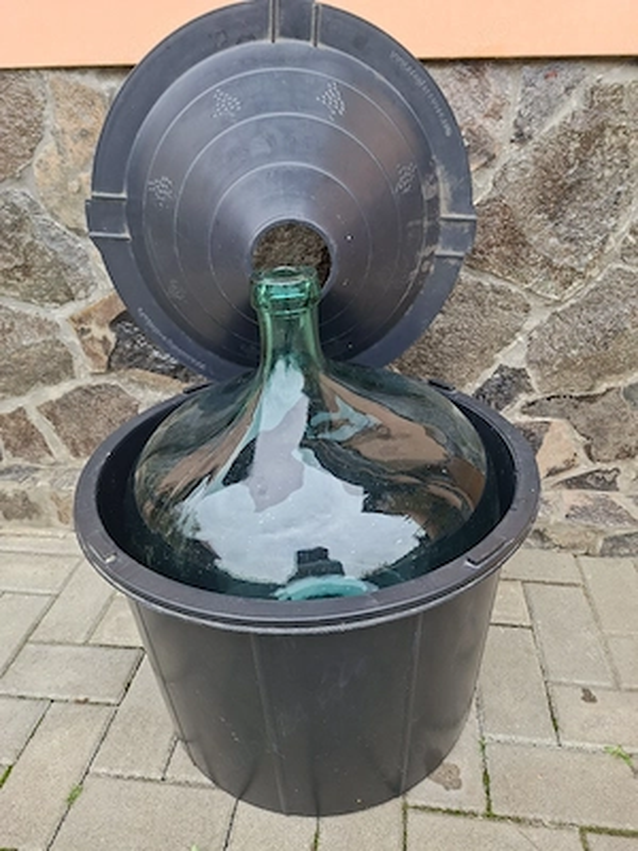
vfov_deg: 73.9
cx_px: 319
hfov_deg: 58.9
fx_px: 565
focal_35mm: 23
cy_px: 426
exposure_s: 1/263
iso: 40
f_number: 1.8
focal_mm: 5.54
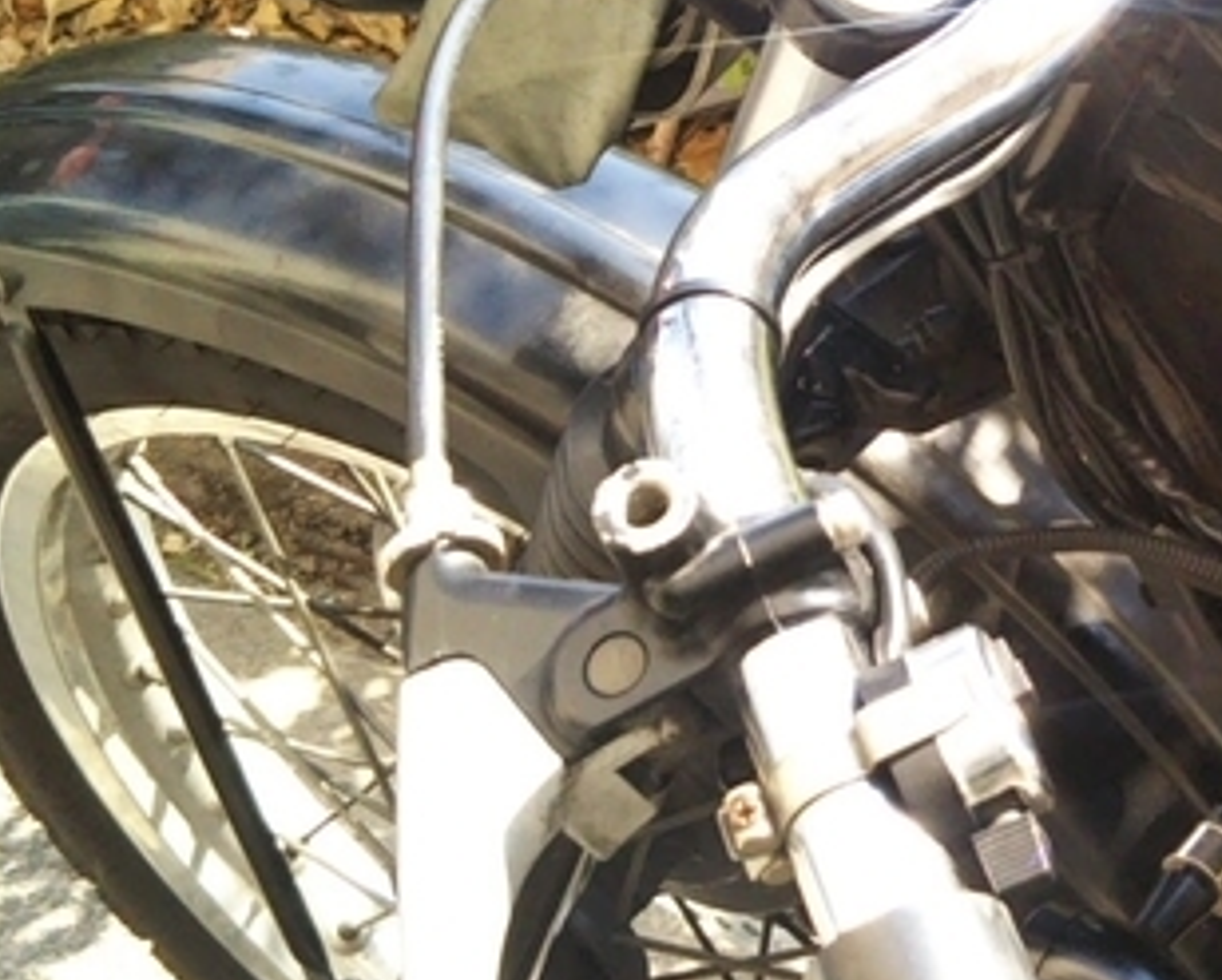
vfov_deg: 13.5
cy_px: 179
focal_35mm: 114
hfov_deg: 16.4
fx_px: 4127
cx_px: 1313
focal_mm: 4
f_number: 2.2
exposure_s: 1/185
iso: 51
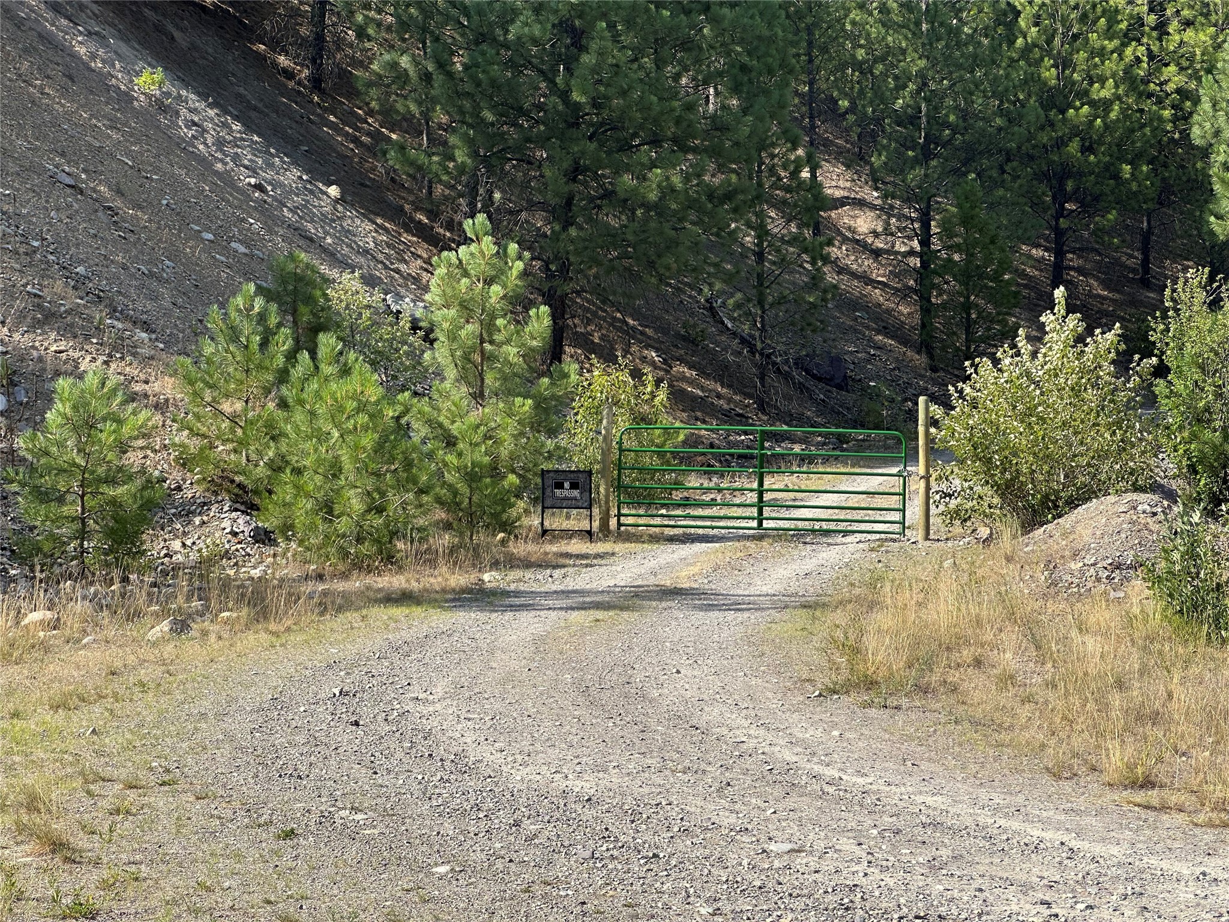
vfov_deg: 19.1
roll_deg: +0.7
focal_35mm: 77
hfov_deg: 25.3
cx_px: 614
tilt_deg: +2.5
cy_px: 461
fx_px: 2734
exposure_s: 1/488
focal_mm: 9
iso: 32
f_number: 2.8
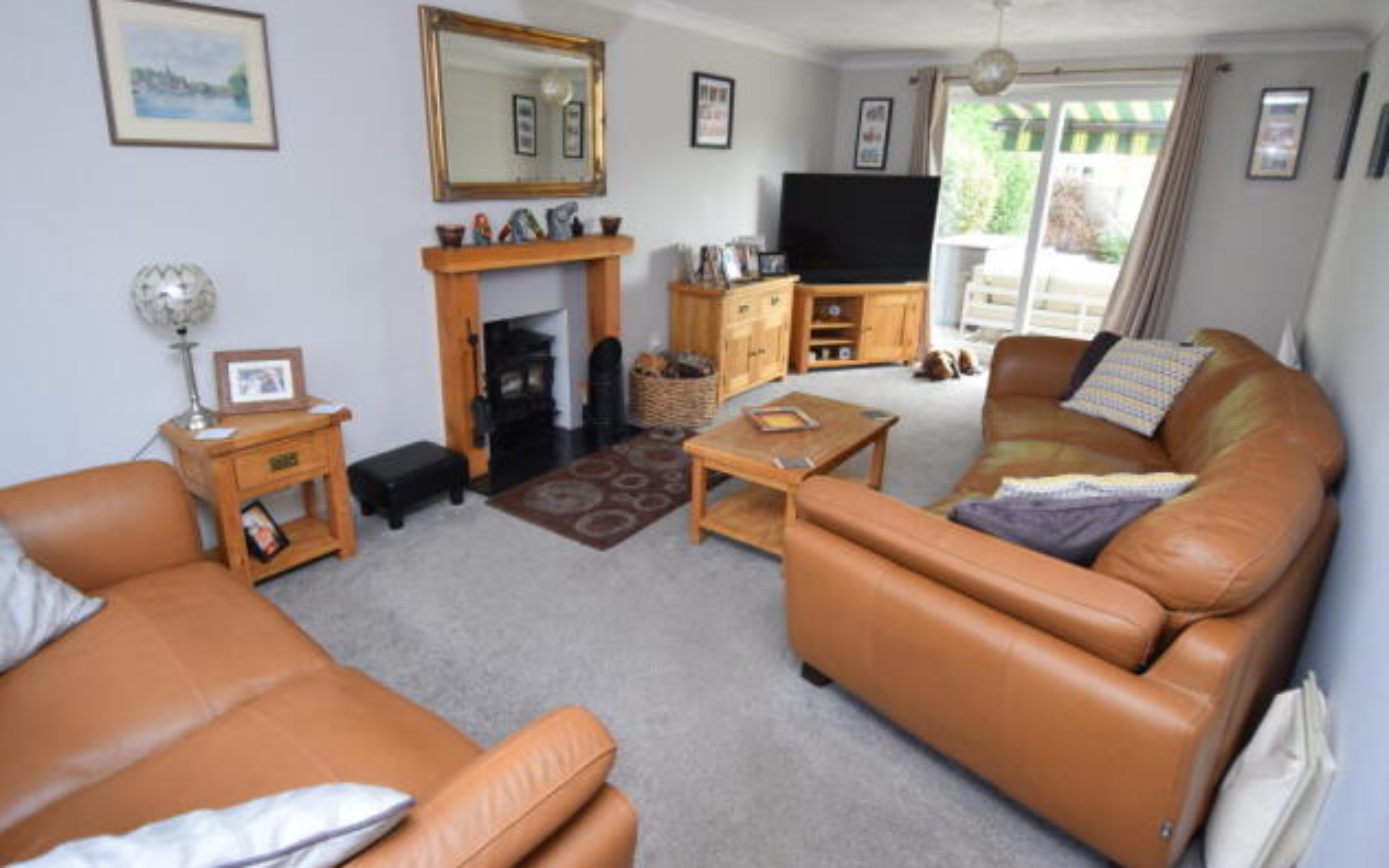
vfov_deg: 62.1
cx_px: 679
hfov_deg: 88.0
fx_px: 719
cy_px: 401
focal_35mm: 19
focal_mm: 12
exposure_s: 1/60
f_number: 4
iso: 560
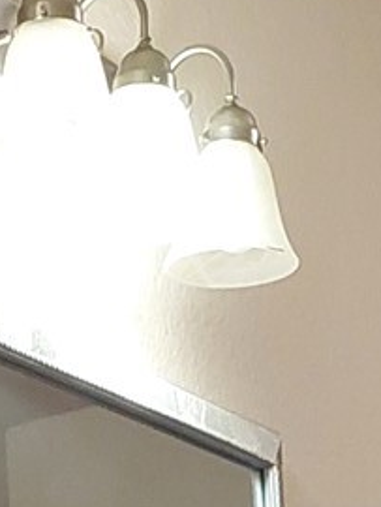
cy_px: 1654
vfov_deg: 8.5
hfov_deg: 8.2
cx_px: 79
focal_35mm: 182
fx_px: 2667
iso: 320
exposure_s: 1/60
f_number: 1.8
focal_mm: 5.23
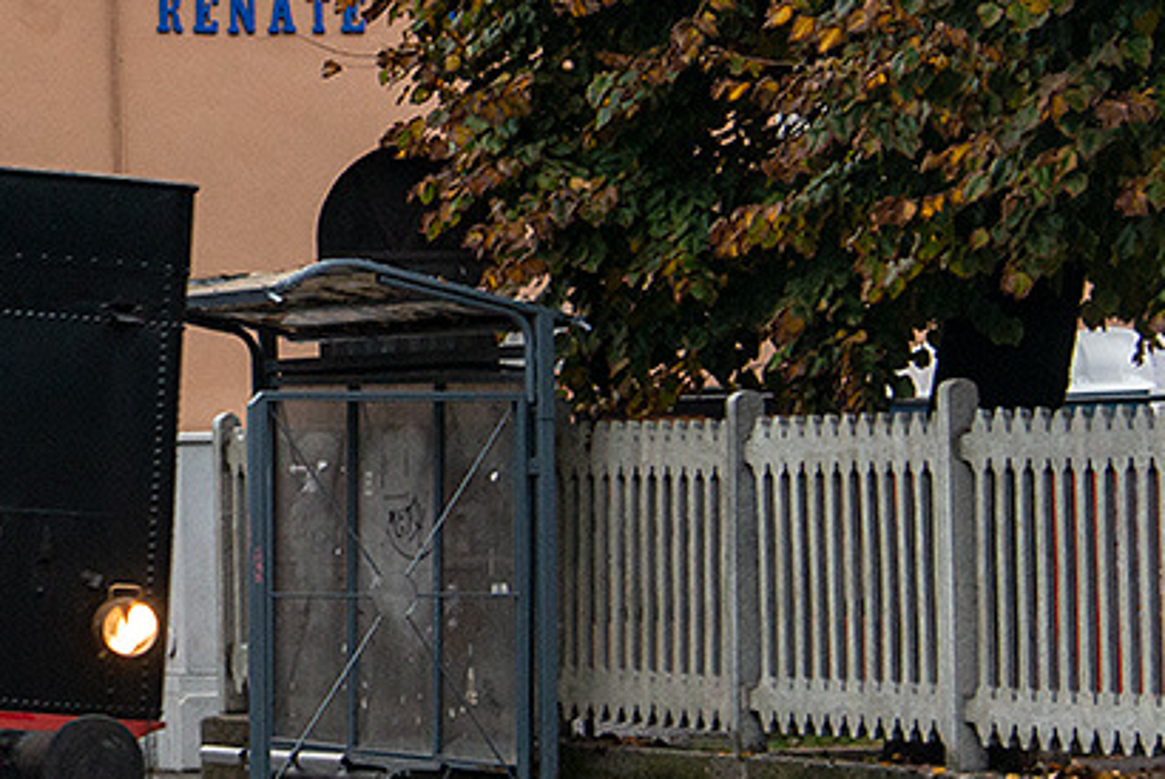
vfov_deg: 7.0
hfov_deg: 10.1
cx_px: -668
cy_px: -30
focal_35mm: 195
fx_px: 6315
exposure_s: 1/400
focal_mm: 50
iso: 1000
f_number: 4
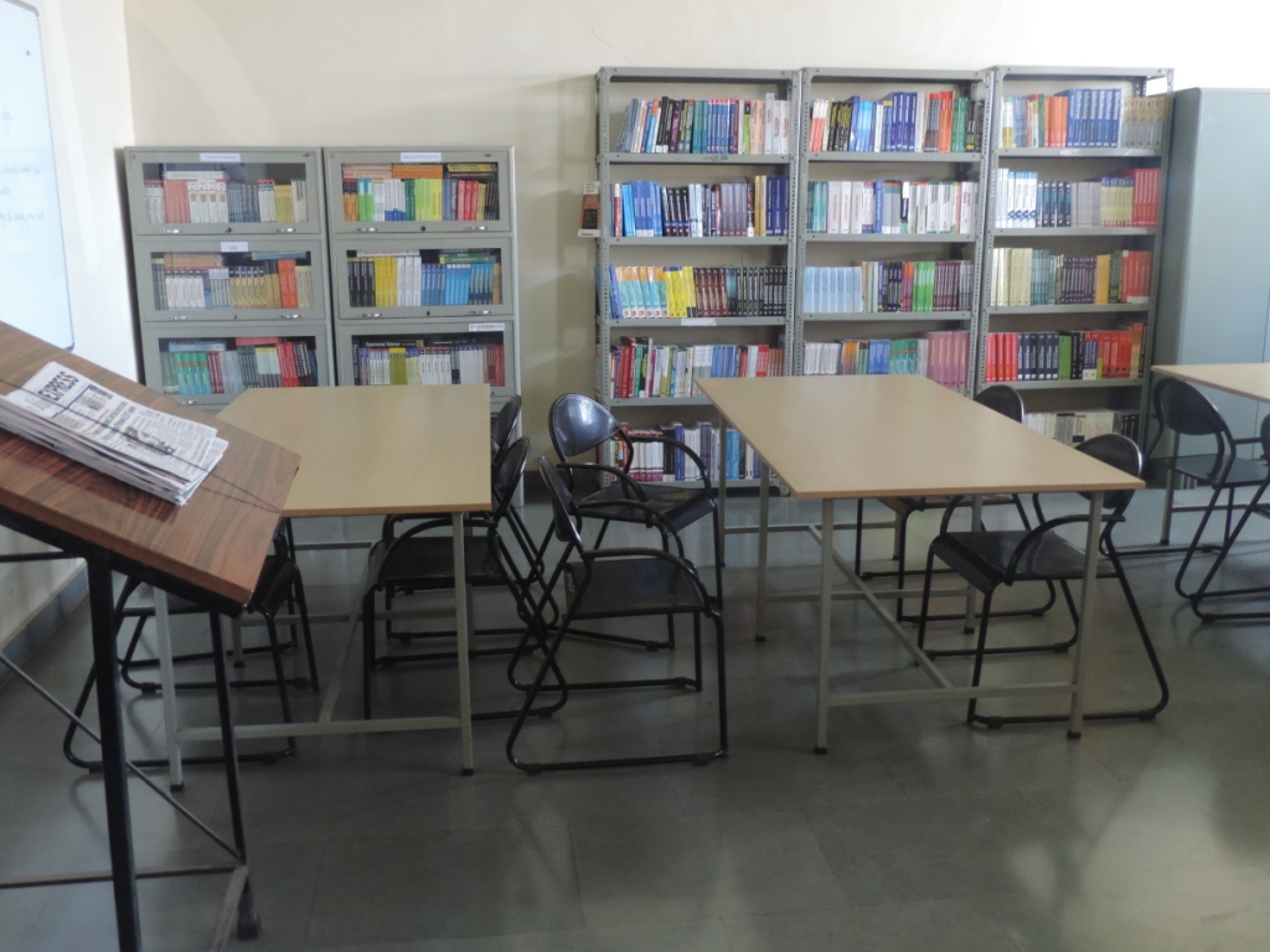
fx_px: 1211
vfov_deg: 42.9
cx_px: 635
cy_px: 476
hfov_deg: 55.4
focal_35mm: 33
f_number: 3.2
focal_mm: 5.8
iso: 450
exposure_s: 1/13
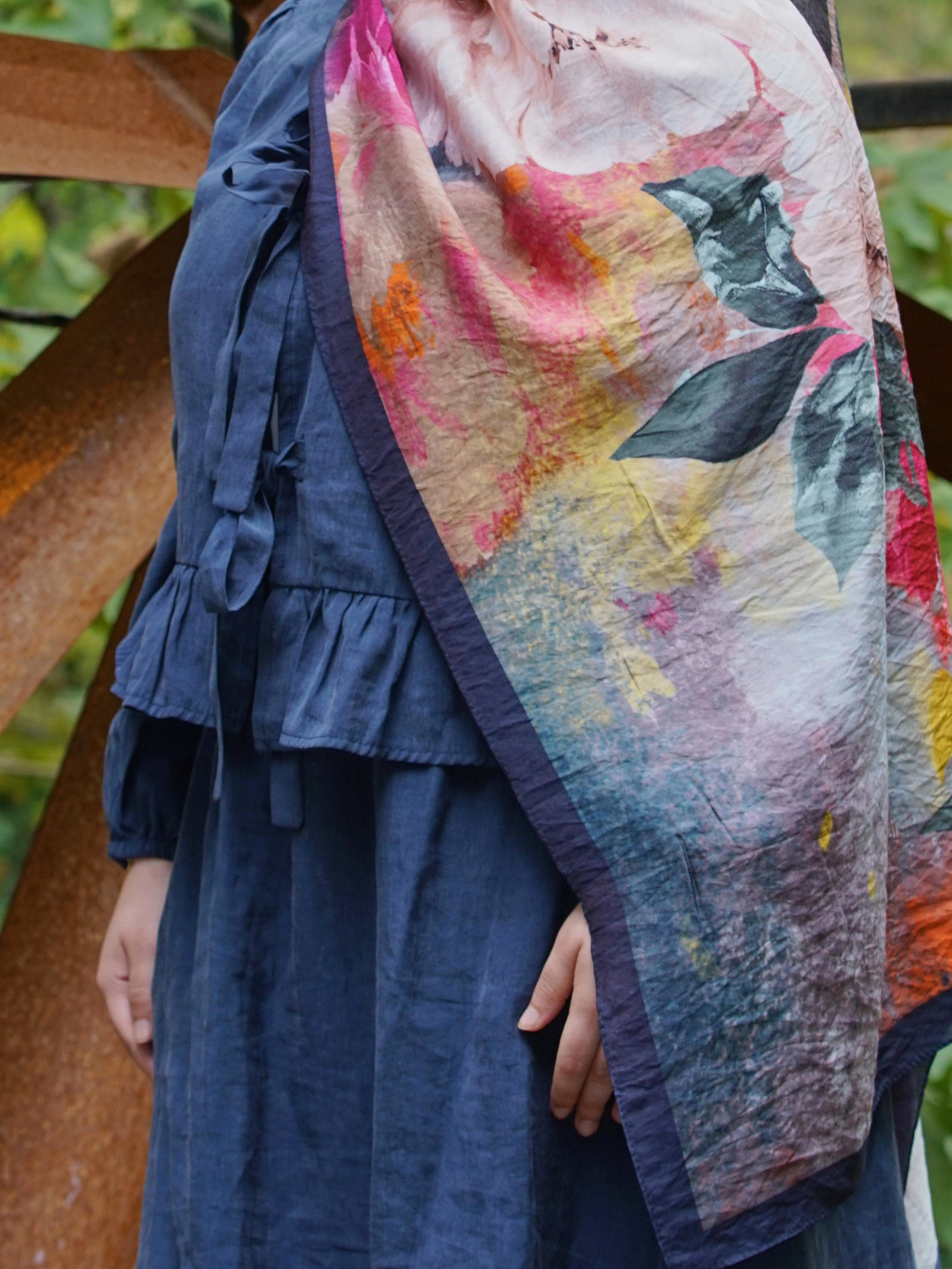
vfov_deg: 14.2
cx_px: 557
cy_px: 317
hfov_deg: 10.7
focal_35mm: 138
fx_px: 5060
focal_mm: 80
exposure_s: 1/100
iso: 400
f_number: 5.6
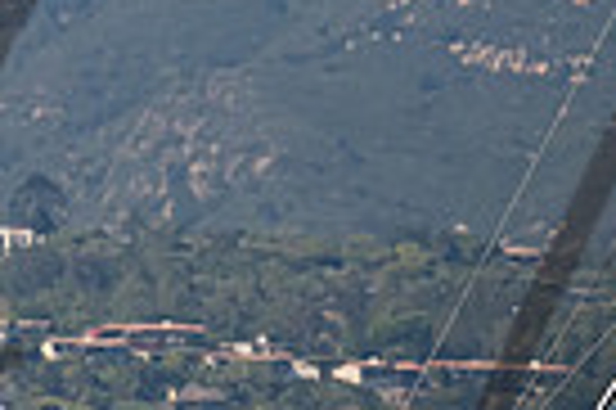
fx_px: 23688
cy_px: 620
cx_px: 275
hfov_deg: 1.5
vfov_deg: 1.0
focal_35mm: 1386
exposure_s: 1/2500
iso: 500
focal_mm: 240
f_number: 8
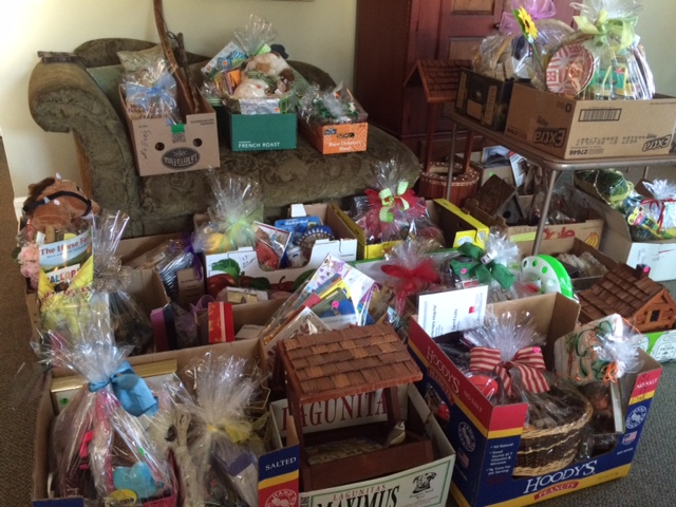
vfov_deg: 48.2
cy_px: 254
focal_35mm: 29
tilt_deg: -25.2
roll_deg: -1.3
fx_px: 566
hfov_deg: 61.7
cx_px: 338
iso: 250
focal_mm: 4.15
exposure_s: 1/30
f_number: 2.2
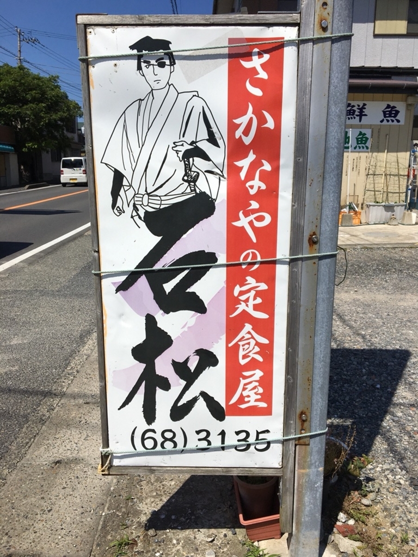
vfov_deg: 61.7
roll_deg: -0.8
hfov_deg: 48.2
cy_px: 278
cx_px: 209
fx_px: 467
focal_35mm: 29
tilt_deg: -13.0
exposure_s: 1/3663
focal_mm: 4.15
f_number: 2.2
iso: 25
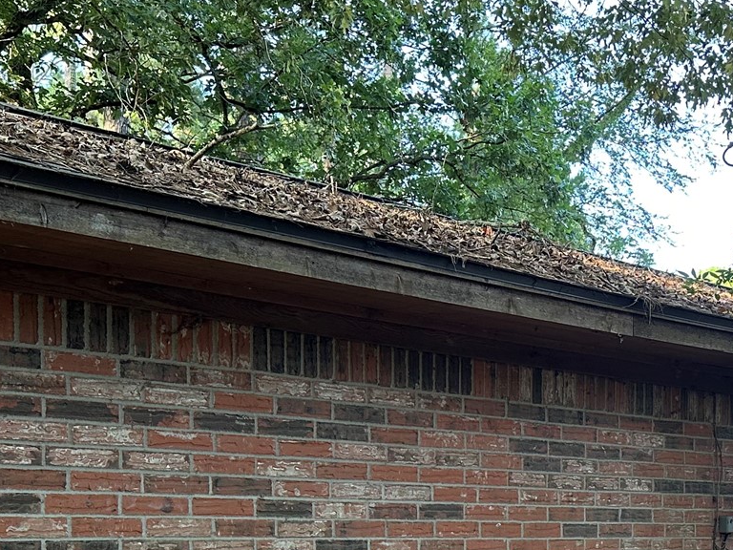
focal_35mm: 64
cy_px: 546
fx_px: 1355
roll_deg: +0.1
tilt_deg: -0.8
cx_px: 623
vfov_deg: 22.1
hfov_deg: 29.3
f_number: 1.78
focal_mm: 6.86
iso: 125
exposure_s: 1/121
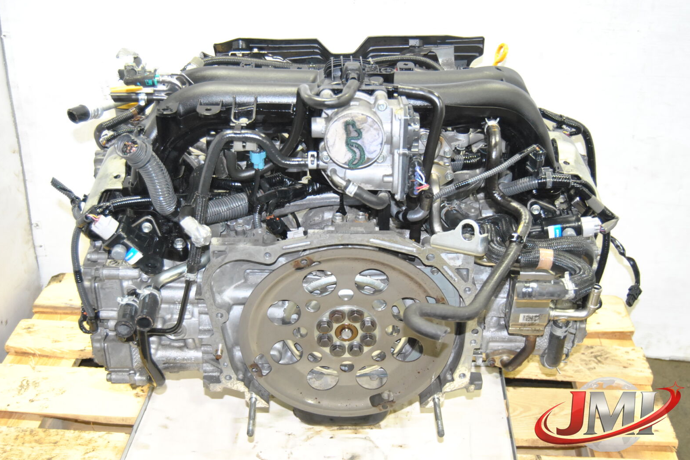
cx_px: 348
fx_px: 910
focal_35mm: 48
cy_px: 232
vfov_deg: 28.3
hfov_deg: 41.5
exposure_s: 1/60
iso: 800
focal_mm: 31
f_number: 5
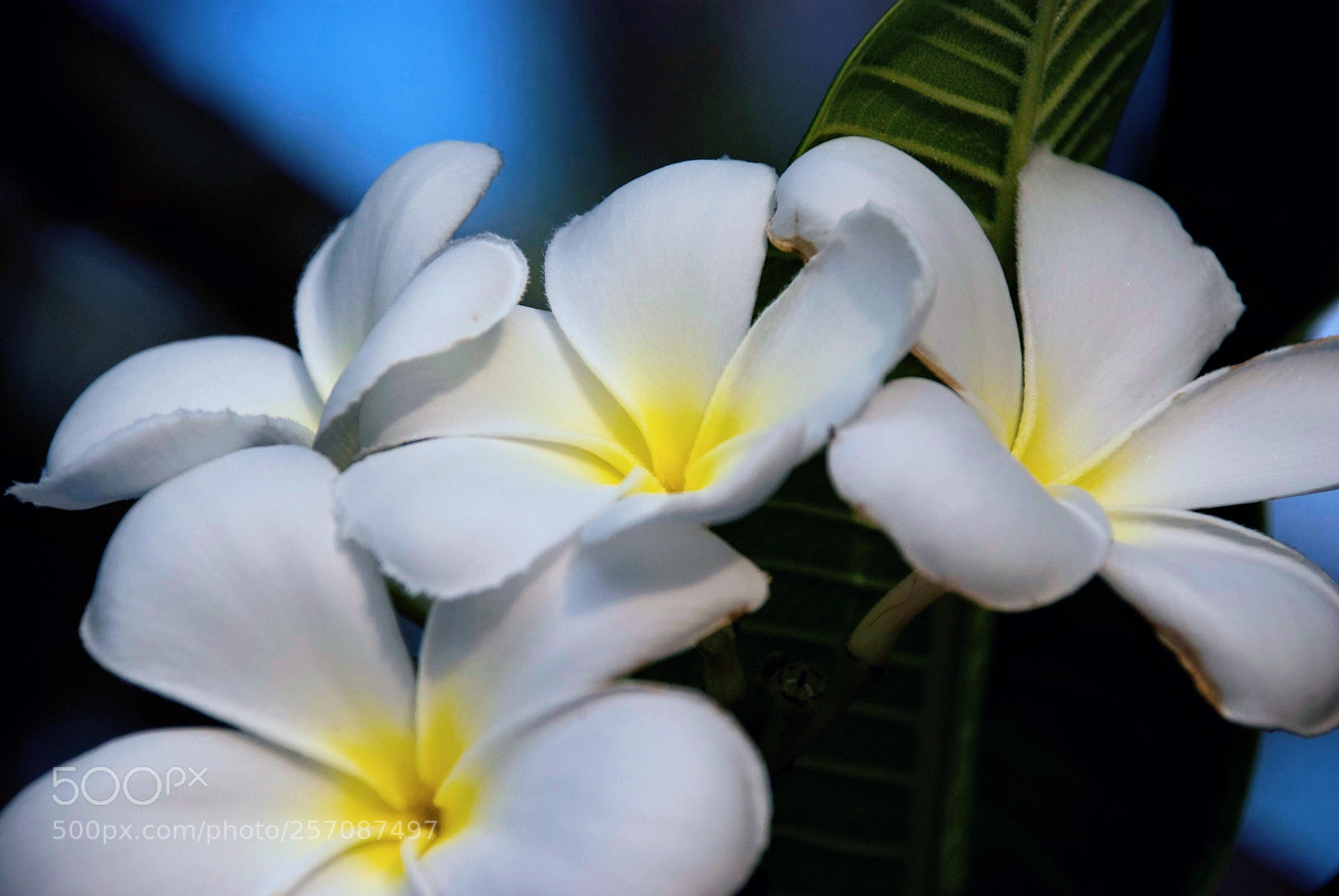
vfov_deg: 6.8
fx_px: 7541
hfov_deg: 10.1
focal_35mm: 202
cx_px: 670
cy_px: 448
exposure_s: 1/640
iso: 160
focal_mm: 135
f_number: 6.3
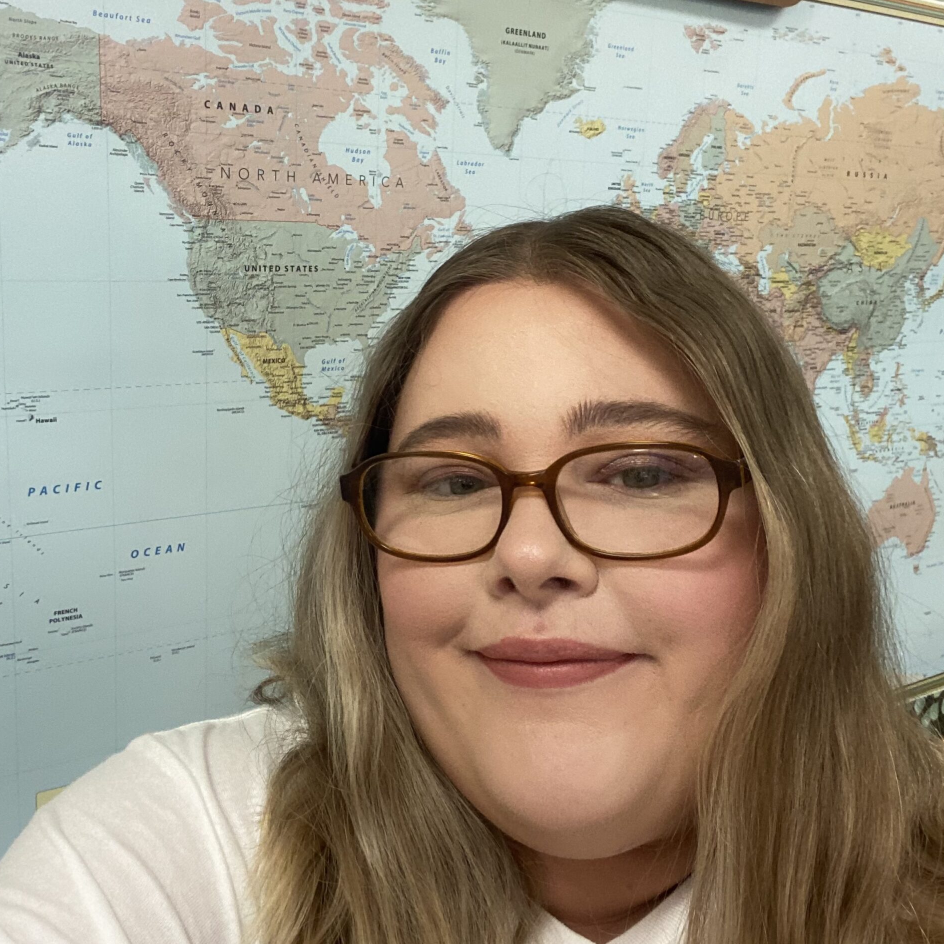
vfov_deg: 46.0
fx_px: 1111
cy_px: 432
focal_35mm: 36
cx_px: 467
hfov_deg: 46.0
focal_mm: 2.71
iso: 200
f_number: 2.2
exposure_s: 1/60
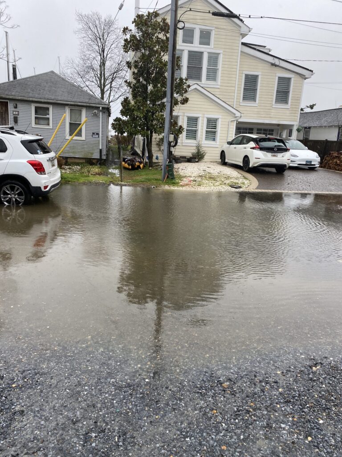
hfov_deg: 53.1
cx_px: 171
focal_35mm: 26
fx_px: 343
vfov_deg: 67.3
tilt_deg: -12.6
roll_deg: -1.9
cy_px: 228
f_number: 1.8
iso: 32
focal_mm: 4.25
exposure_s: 1/259
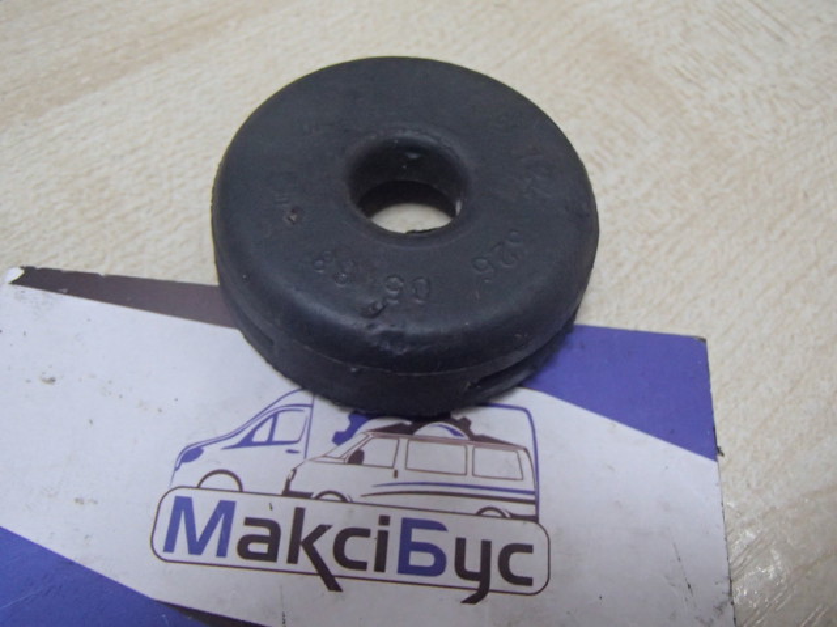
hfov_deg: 50.2
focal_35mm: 37
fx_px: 894
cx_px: 418
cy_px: 314
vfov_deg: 38.6
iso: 800
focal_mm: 6.64
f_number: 4.7
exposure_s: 1/50
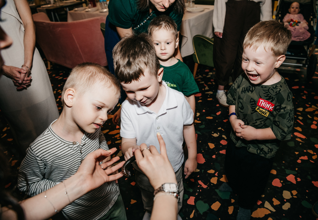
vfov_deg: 52.9
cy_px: 110
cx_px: 166
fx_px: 221
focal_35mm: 25
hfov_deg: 71.4
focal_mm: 24
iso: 640
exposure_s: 1/160
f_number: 4.5
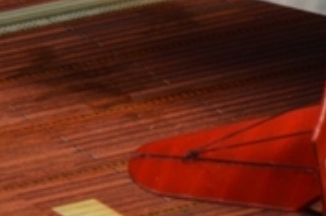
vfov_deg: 1.9
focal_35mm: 713
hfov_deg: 2.9
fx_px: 6442
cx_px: 519
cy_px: -74
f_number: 22
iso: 200
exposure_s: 1/5
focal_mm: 105
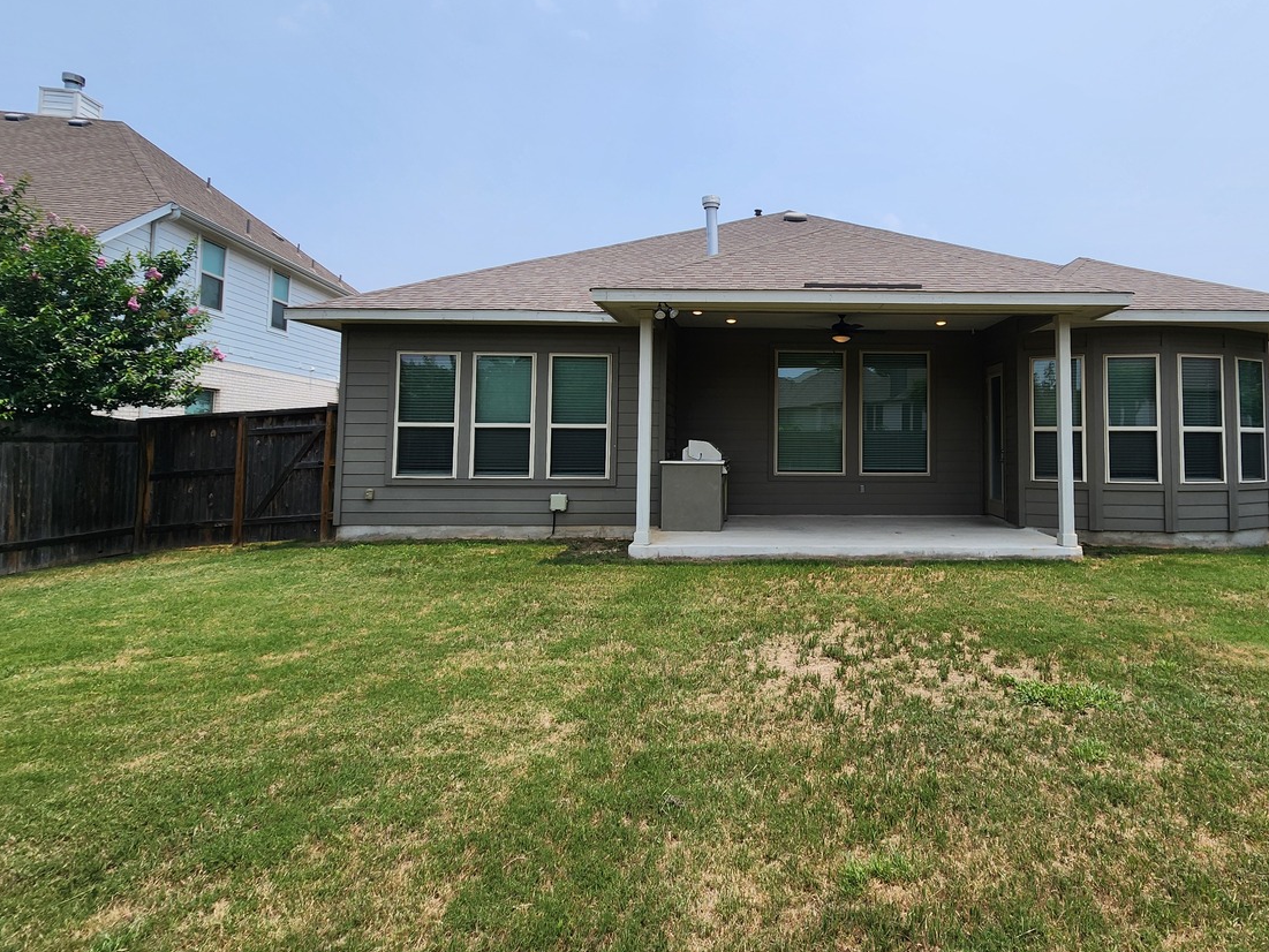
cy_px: 411
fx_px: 623
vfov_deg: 74.4
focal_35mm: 17
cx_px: 770
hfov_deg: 89.7
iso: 50
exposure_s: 1/2537
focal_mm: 2.2
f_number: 2.2
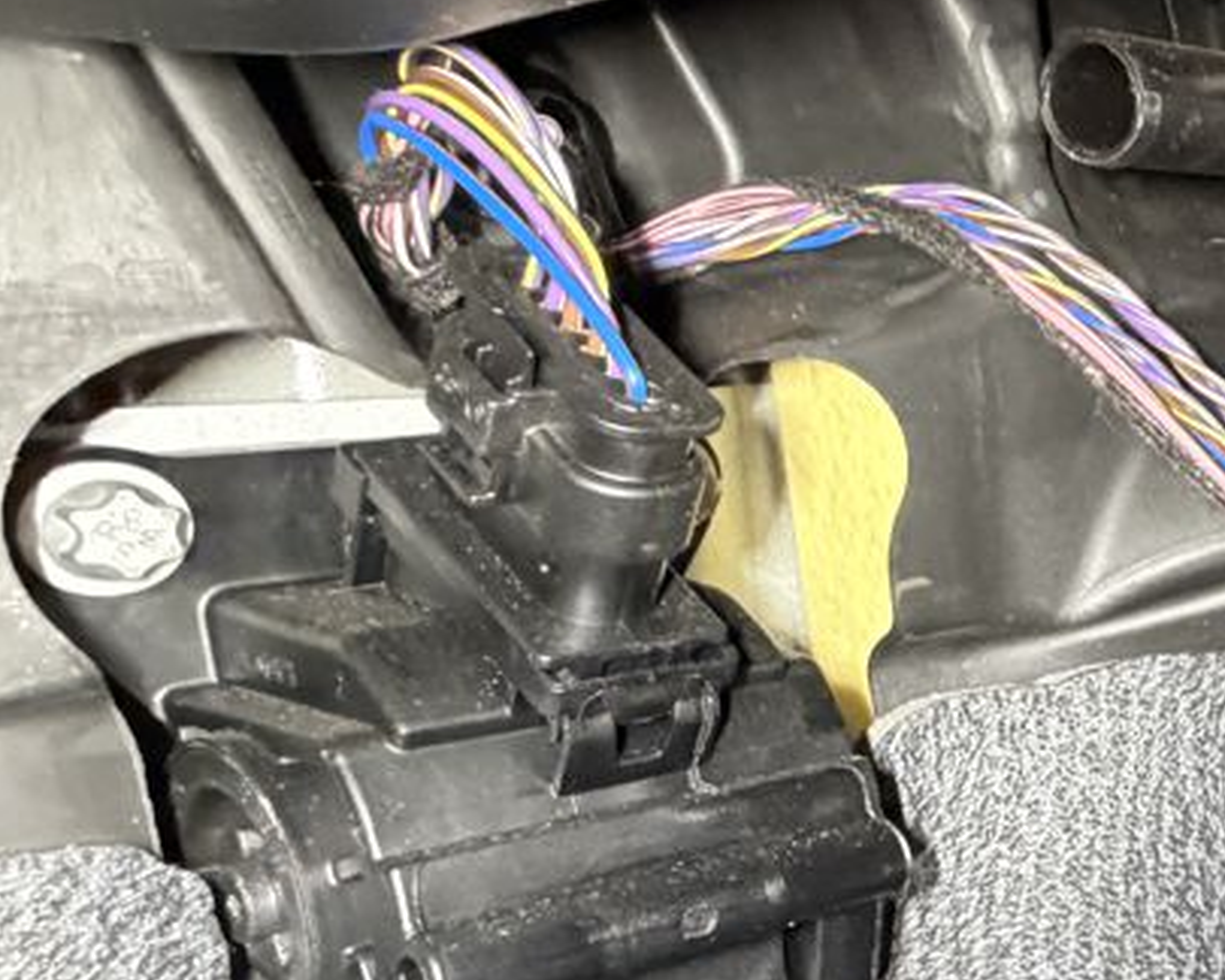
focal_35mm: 54
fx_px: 1958
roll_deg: +1.1
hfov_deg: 24.0
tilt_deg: -8.7
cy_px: 605
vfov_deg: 28.0
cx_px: 2002
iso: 800
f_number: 2.2
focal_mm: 2.22
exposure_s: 1/50
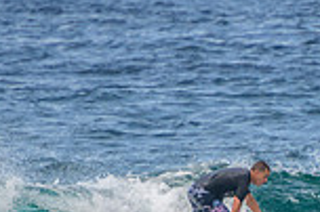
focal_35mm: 2103
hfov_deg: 1.0
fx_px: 18673
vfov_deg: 0.7
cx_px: 307
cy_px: 257
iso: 400
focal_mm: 400
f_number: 5.6
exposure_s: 1/2000
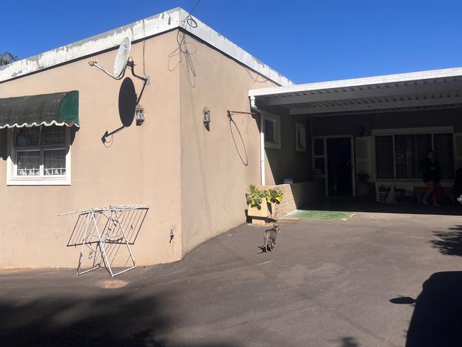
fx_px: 427
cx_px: 182
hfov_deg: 56.3
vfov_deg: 43.9
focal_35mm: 32
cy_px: 137
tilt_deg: +4.0
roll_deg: +1.3
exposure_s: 1/4854
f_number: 1.6
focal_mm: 5.1
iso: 50
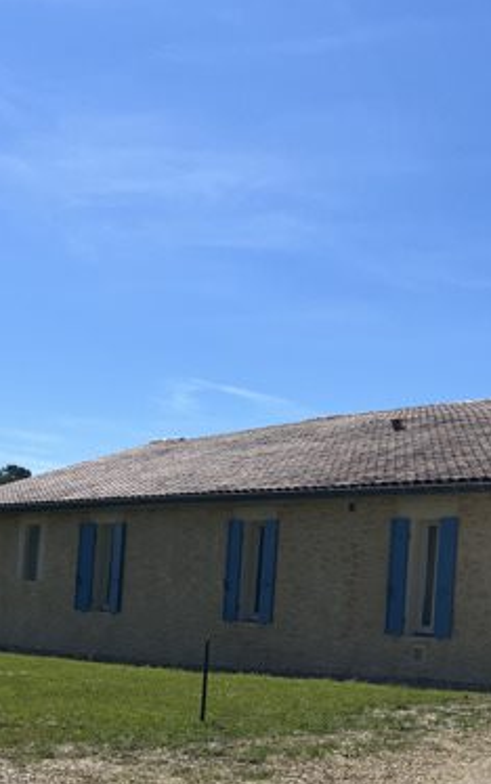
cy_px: 520
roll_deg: -2.8
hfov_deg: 21.0
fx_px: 1262
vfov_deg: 34.2
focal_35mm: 59
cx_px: 535
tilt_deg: +5.1
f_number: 1.6
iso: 50
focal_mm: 5.1
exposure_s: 1/7353
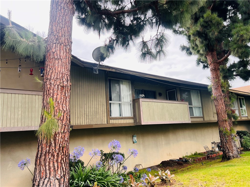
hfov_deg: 67.3
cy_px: 94
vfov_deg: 53.1
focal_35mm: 26
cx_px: 125
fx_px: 188
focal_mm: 5.7
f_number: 1.5
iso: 50
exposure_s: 1/1112
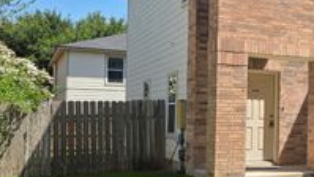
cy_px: 107
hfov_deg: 29.1
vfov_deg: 19.1
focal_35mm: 63
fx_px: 525
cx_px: 369
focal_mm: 6.3
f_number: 1.7
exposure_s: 1/3891
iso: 80
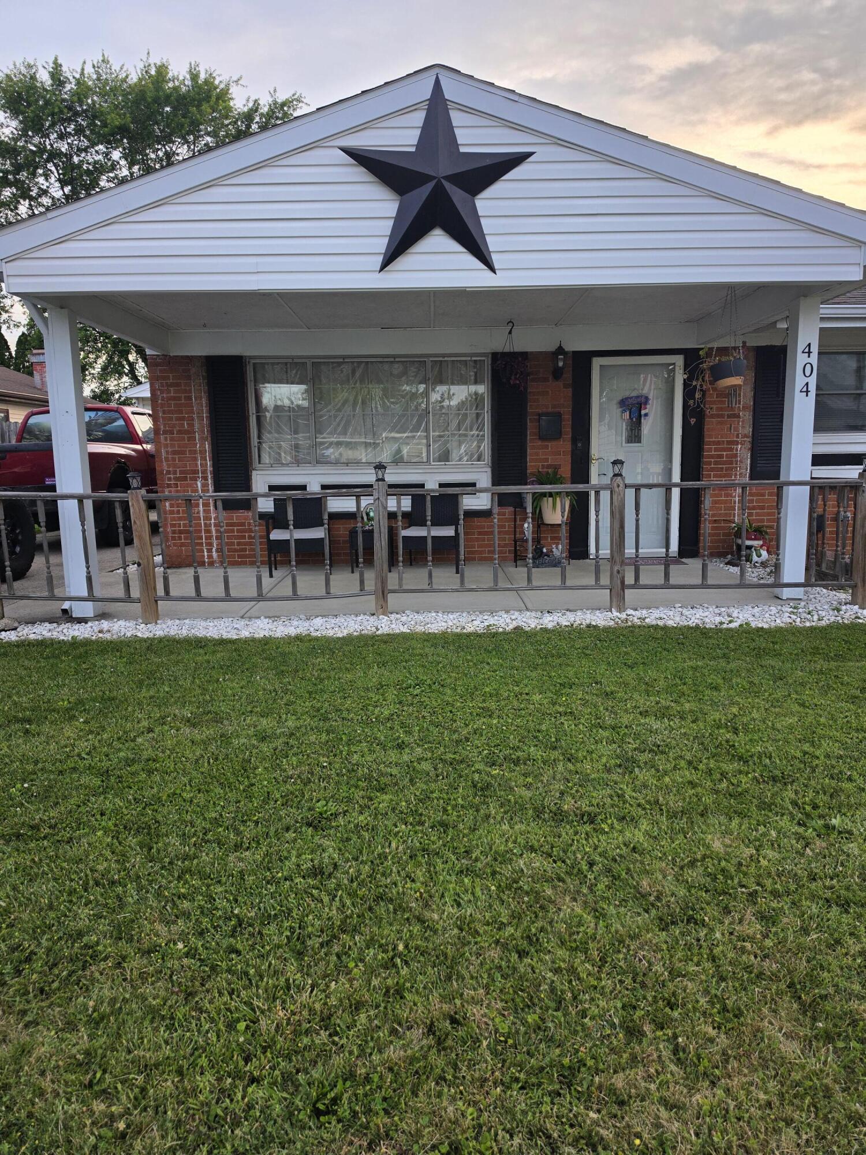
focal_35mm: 23
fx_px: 767
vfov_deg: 73.9
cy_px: 578
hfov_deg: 58.9
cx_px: 433
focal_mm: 6.5
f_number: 1.4
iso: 64
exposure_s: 1/1804
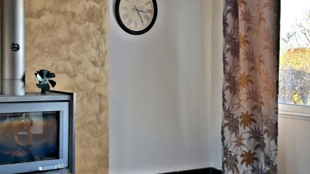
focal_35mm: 53
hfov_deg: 39.1
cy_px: 101
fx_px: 436
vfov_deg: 22.6
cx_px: 129
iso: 125
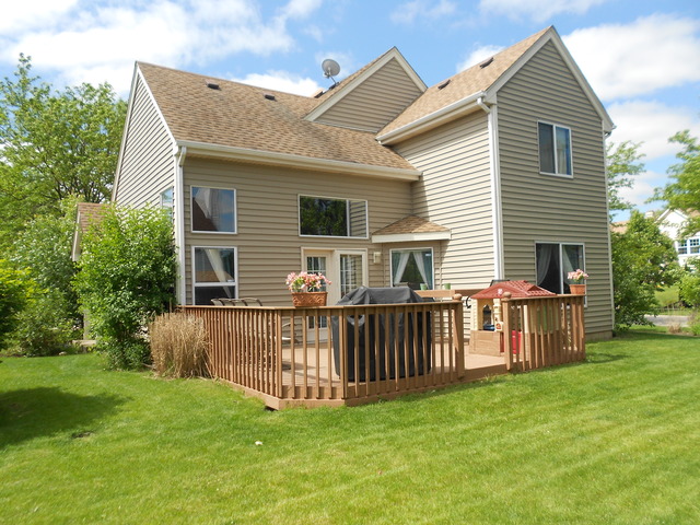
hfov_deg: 67.3
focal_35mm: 26
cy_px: 262
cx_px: 350
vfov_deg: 53.1
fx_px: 526
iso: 80
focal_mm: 4.6
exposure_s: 1/640
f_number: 3.2
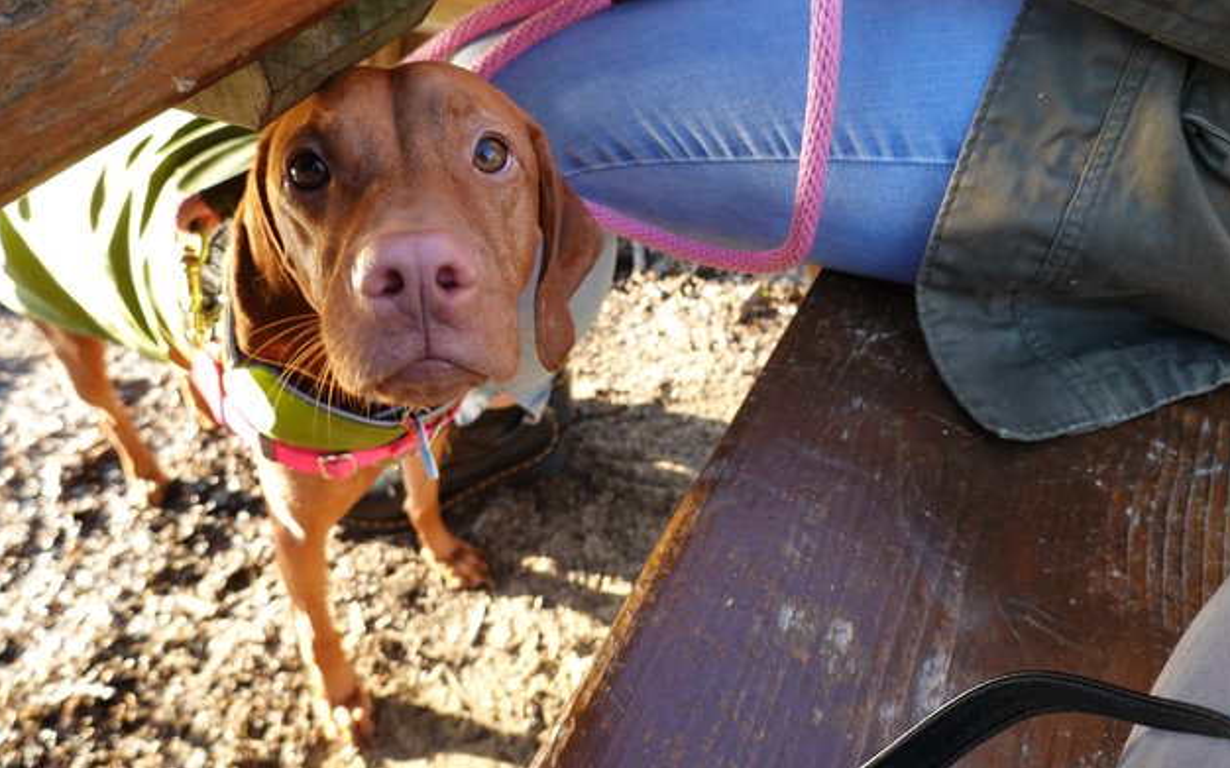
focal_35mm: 25
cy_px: 354
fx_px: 838
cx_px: 611
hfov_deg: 72.6
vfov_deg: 49.2
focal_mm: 9
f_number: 2.8
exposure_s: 1/250
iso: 500
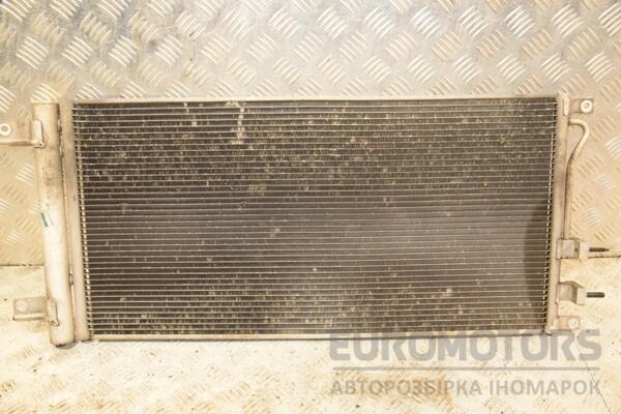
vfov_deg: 40.0
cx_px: 310
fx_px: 569
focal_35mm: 33
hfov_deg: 57.2
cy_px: 207
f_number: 5
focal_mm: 22
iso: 800
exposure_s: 1/160
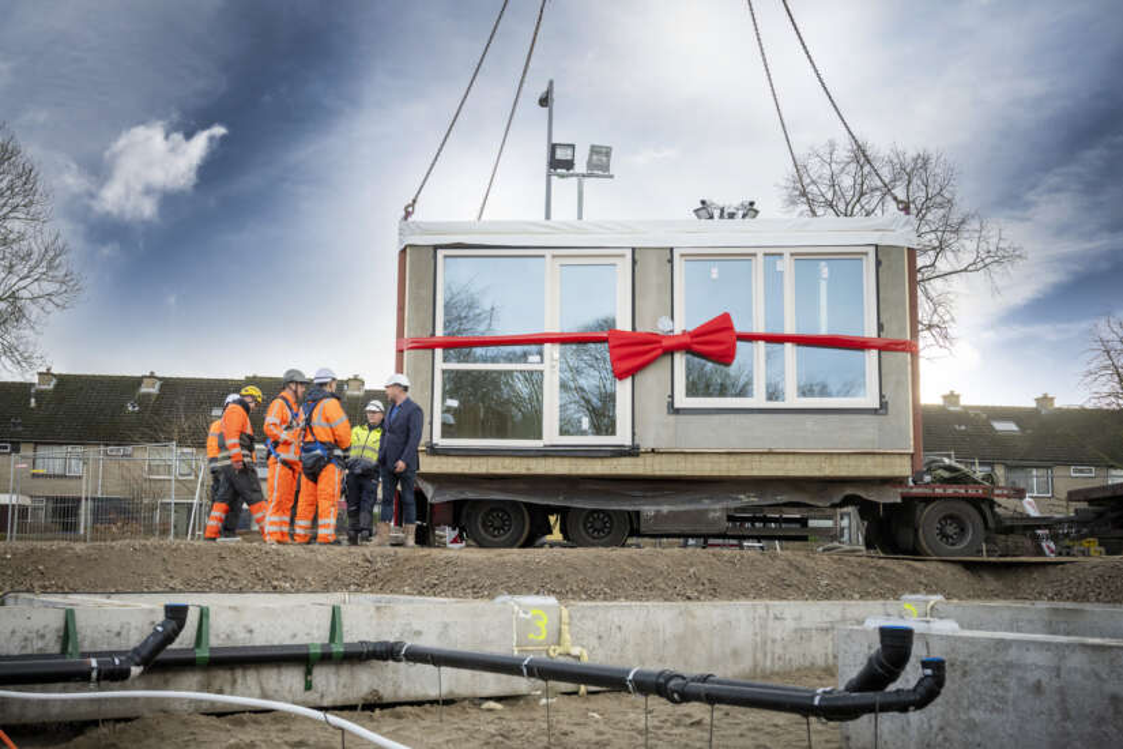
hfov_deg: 53.1
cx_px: 562
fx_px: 1123
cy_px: 374
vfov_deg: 36.9
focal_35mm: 36
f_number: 5.6
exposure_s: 1/200
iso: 640
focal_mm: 36
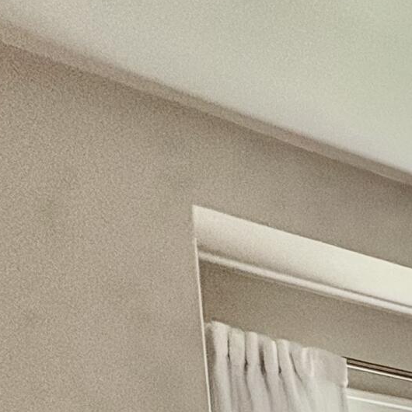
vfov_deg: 18.1
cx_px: 1019
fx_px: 943
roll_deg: -2.2
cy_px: 790
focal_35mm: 70
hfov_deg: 14.4
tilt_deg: -8.9
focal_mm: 2.22
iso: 125
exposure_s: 1/120
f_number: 2.2
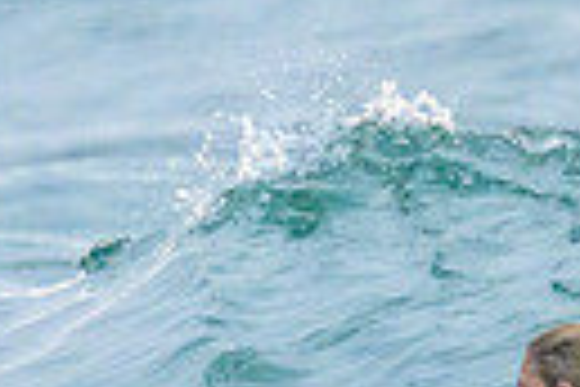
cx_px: 425
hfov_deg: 0.4
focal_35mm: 4949
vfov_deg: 0.3
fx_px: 79728
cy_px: 365
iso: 2800
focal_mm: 800
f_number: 11
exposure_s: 1/2000
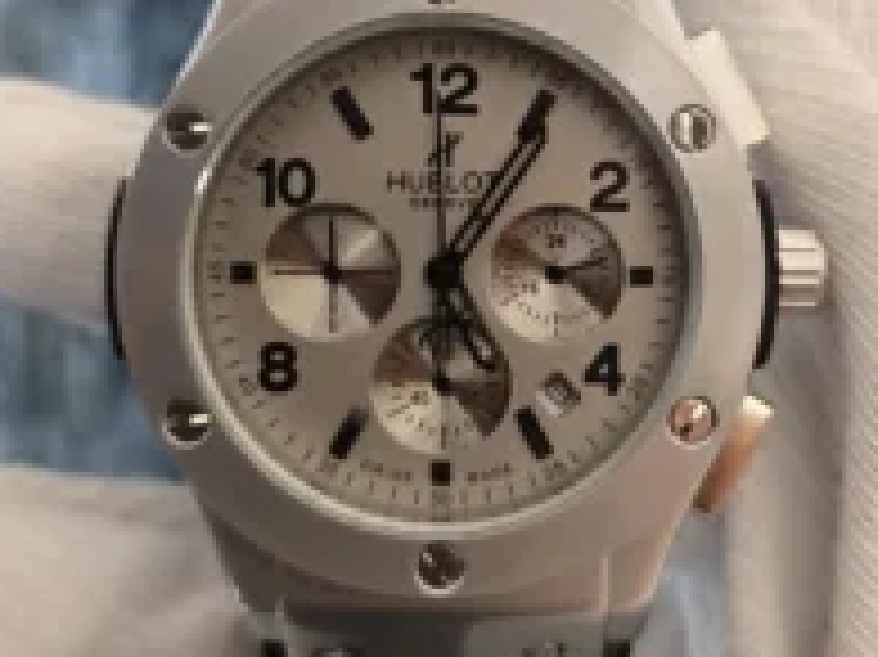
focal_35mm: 55
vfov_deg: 26.3
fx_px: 1394
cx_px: 504
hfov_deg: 34.9
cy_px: 187
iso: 400
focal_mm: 6.3
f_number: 1.7
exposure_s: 1/120
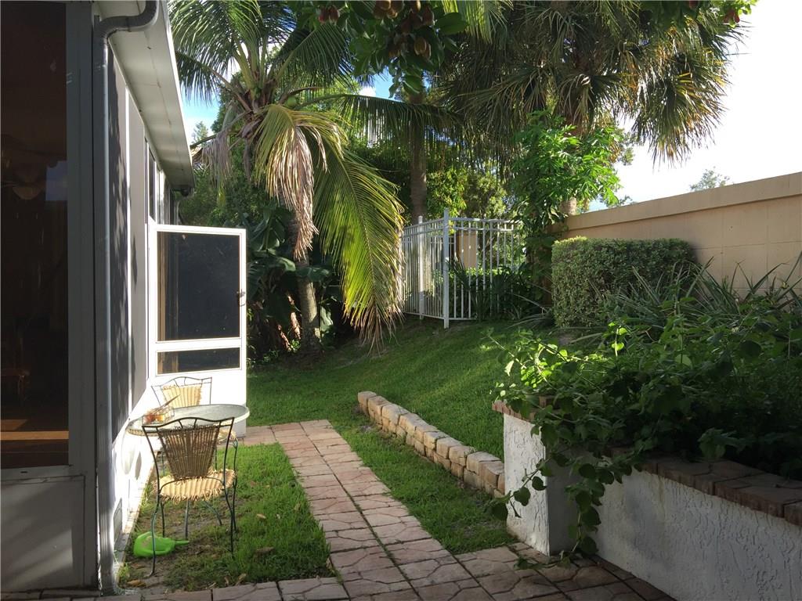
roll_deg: -0.6
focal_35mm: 29
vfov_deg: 48.2
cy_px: 300
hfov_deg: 61.7
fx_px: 672
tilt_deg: -0.2
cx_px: 401
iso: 32
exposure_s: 1/488
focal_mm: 4.15
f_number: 2.2
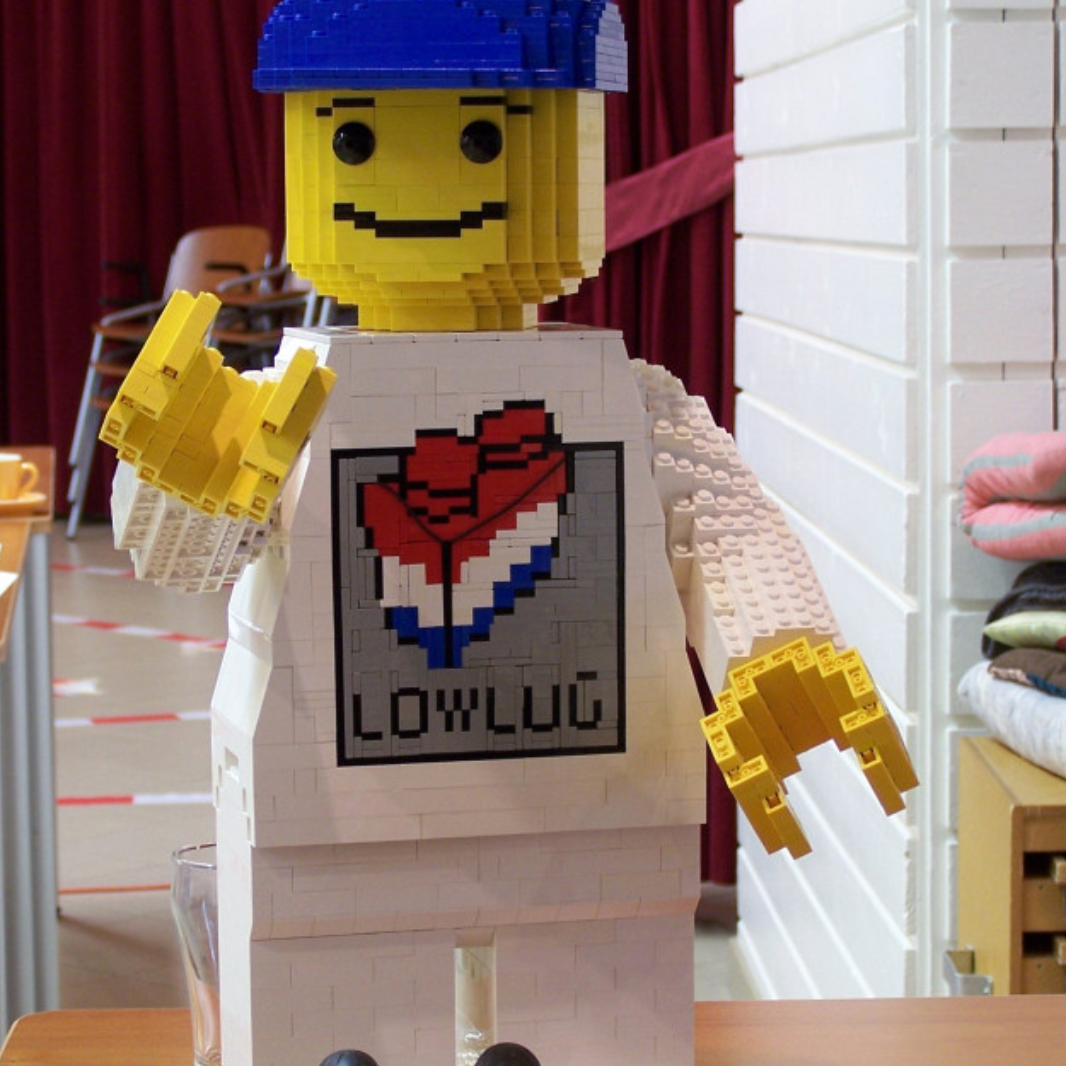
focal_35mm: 97
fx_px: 3380
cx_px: 423
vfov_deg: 17.9
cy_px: 645
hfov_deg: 17.9
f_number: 3.2
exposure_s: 1/3
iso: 80
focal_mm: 11.1
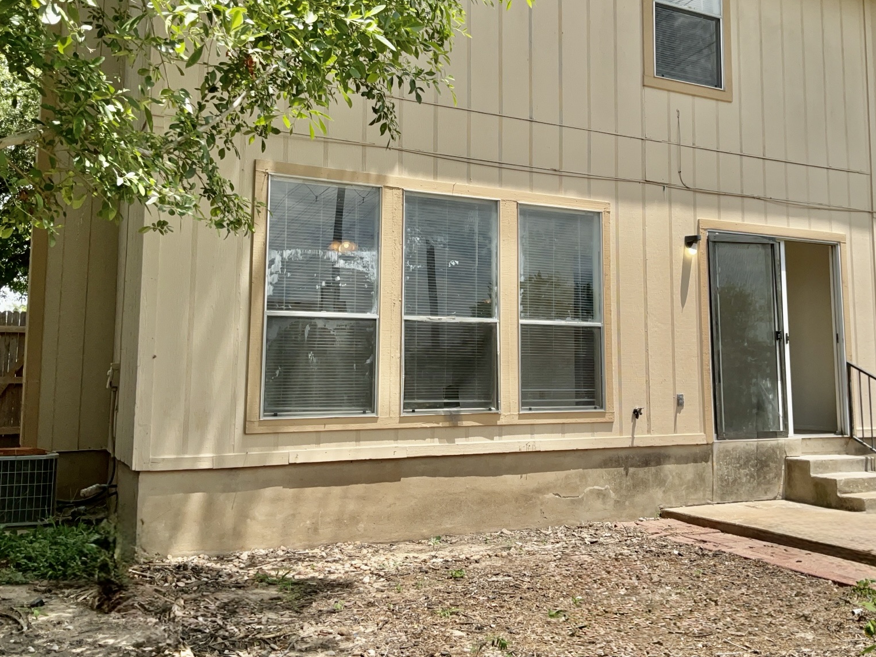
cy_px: 277
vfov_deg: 41.7
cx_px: 510
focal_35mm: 34
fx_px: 860
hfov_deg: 53.7
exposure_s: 1/1534
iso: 25
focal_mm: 3
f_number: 1.8
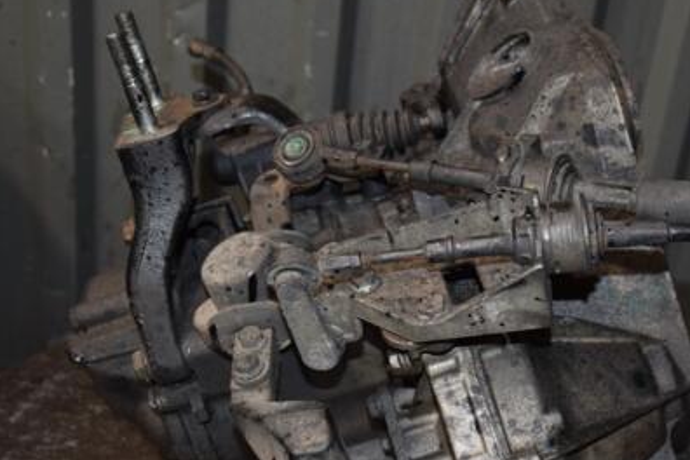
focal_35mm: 57
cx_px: 434
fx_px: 1088
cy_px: 326
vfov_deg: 23.7
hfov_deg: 35.0
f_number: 5
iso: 800
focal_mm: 25
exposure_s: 1/60
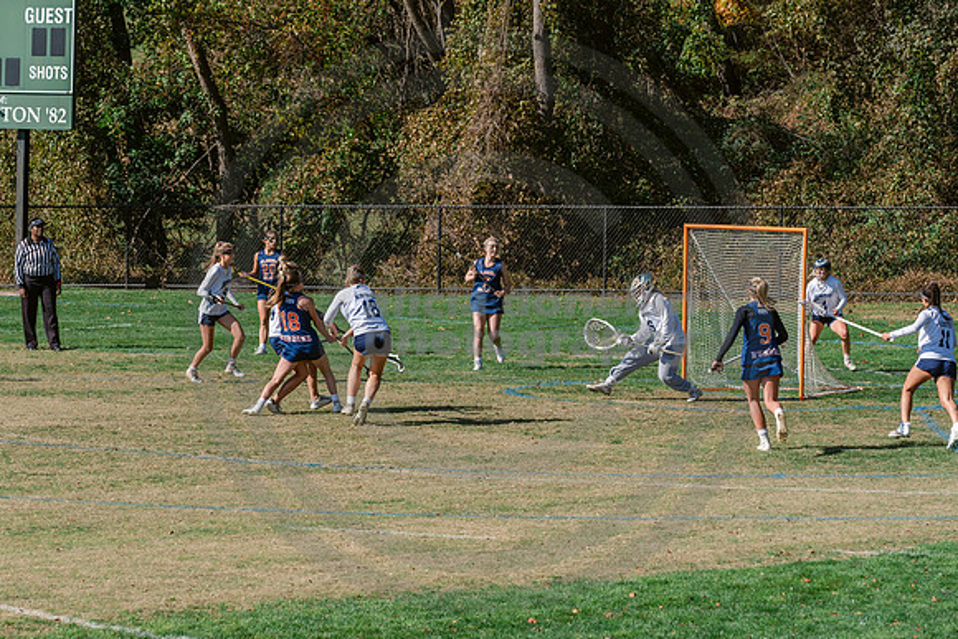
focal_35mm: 159
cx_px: 343
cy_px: 291
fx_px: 4237
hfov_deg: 12.9
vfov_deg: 8.6
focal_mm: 122
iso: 250
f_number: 7.1
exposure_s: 1/800
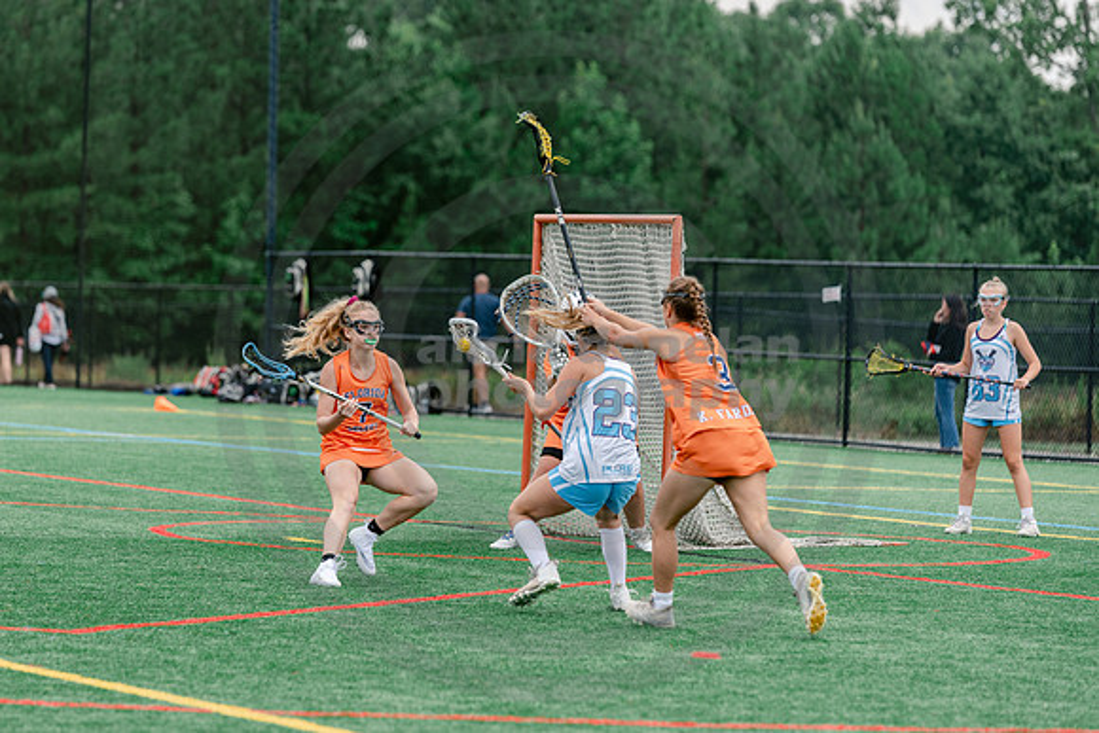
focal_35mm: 197
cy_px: 309
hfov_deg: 10.5
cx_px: 463
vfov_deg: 7.0
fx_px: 6007
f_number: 3.2
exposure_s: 1/640
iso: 250
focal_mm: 170
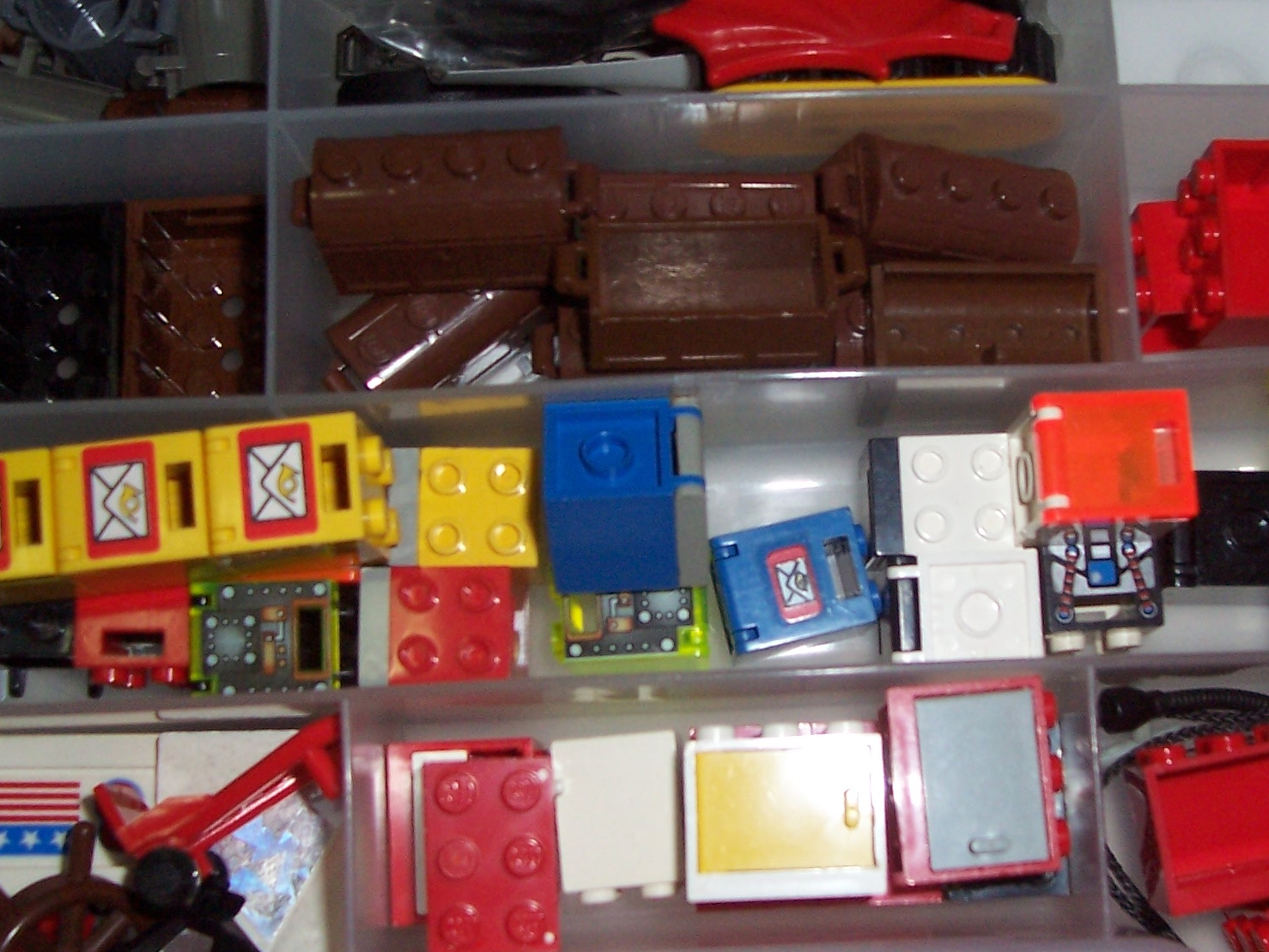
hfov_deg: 36.0
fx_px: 1943
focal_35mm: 53
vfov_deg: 27.5
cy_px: 531
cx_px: 773
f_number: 2.7
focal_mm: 5.6
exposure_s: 1/60
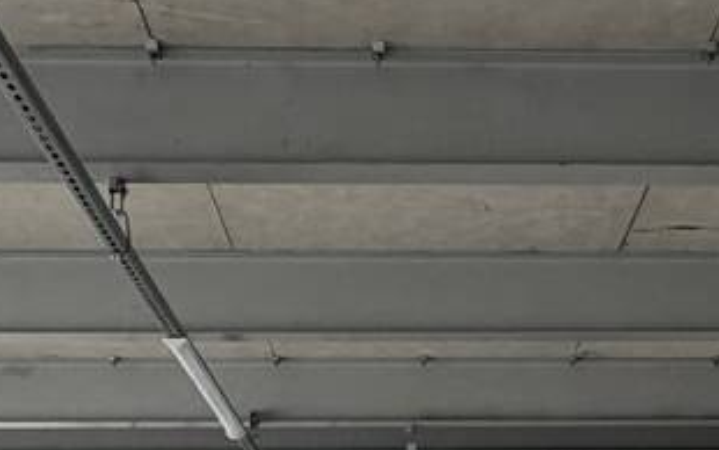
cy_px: 719
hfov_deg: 29.6
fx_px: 1353
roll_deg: +1.5
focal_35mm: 69
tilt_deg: +0.2
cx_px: 466
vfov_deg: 16.7
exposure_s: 1/121
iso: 125
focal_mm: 2.22
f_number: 2.2
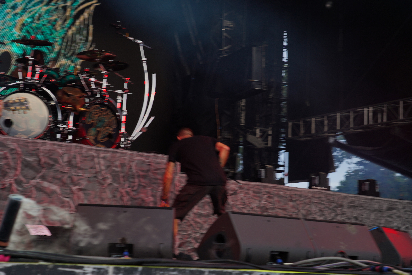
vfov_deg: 21.9
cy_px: 138
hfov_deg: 32.4
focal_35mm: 62
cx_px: 206
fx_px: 710
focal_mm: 62
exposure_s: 1/60
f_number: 5.6
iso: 100
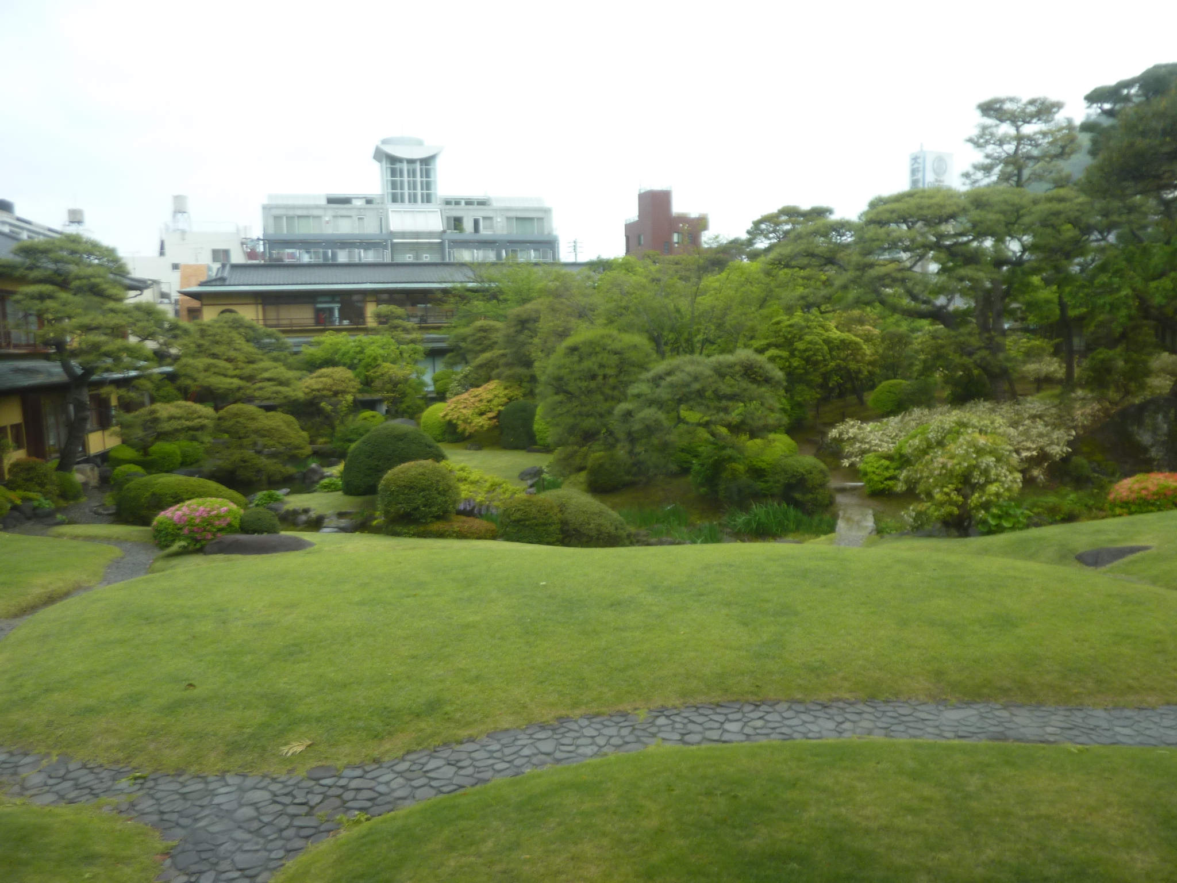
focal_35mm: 25
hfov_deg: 69.4
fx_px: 850
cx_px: 588
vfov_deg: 54.9
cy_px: 442
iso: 80
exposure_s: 1/60
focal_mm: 4.1
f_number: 3.3
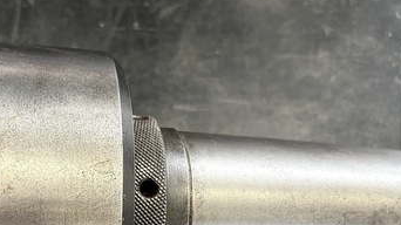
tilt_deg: -75.3
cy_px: 207
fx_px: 563
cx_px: 124
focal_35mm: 53
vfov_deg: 22.0
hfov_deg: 38.6
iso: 160
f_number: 1.6
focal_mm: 5.96
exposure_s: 1/60
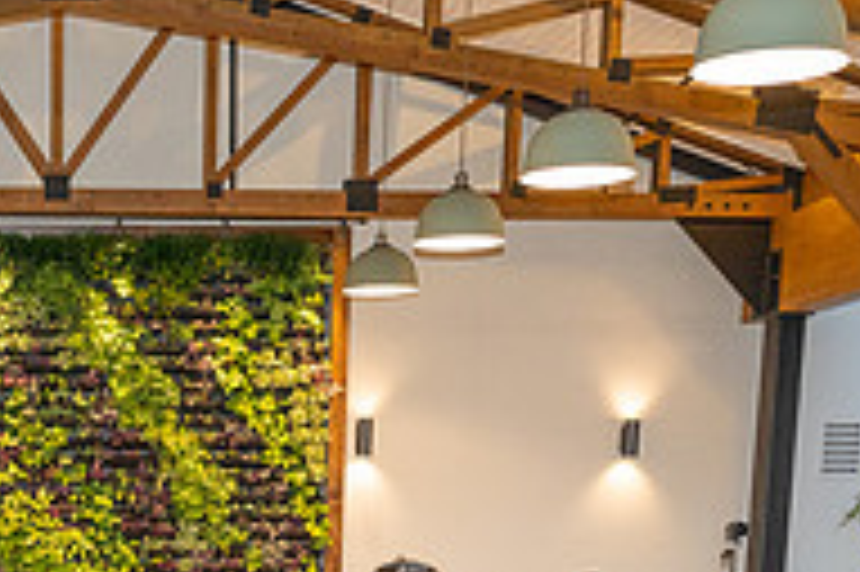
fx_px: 1742
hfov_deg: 26.5
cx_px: 32
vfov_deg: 17.0
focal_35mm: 73
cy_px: 831
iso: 1000
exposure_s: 1/200
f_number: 3.2
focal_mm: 24
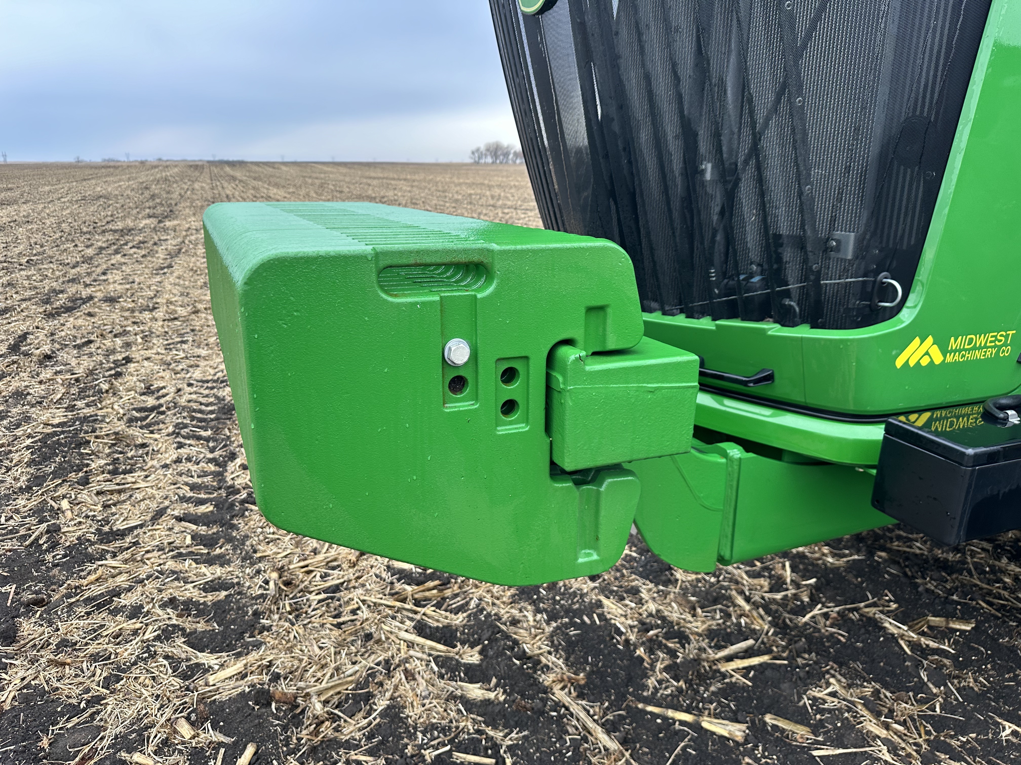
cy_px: 382
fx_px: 708
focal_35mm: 24
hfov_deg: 71.6
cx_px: 510
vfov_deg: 56.8
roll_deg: +0.0
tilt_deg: -16.6
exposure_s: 1/121
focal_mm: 6.86
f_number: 1.78
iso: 100
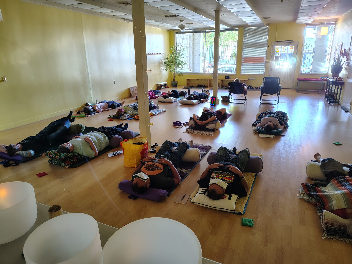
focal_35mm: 24
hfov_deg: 71.6
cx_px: 176
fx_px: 244
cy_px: 132
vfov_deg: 56.8
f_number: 1.8
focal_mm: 5.56
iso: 855
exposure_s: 1/60
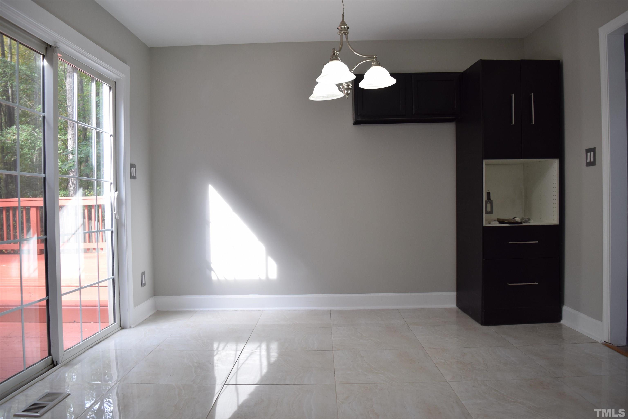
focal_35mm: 27
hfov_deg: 67.4
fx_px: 471
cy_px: 210
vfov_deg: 47.9
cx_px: 314
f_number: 4.5
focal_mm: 18
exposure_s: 1/160
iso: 400
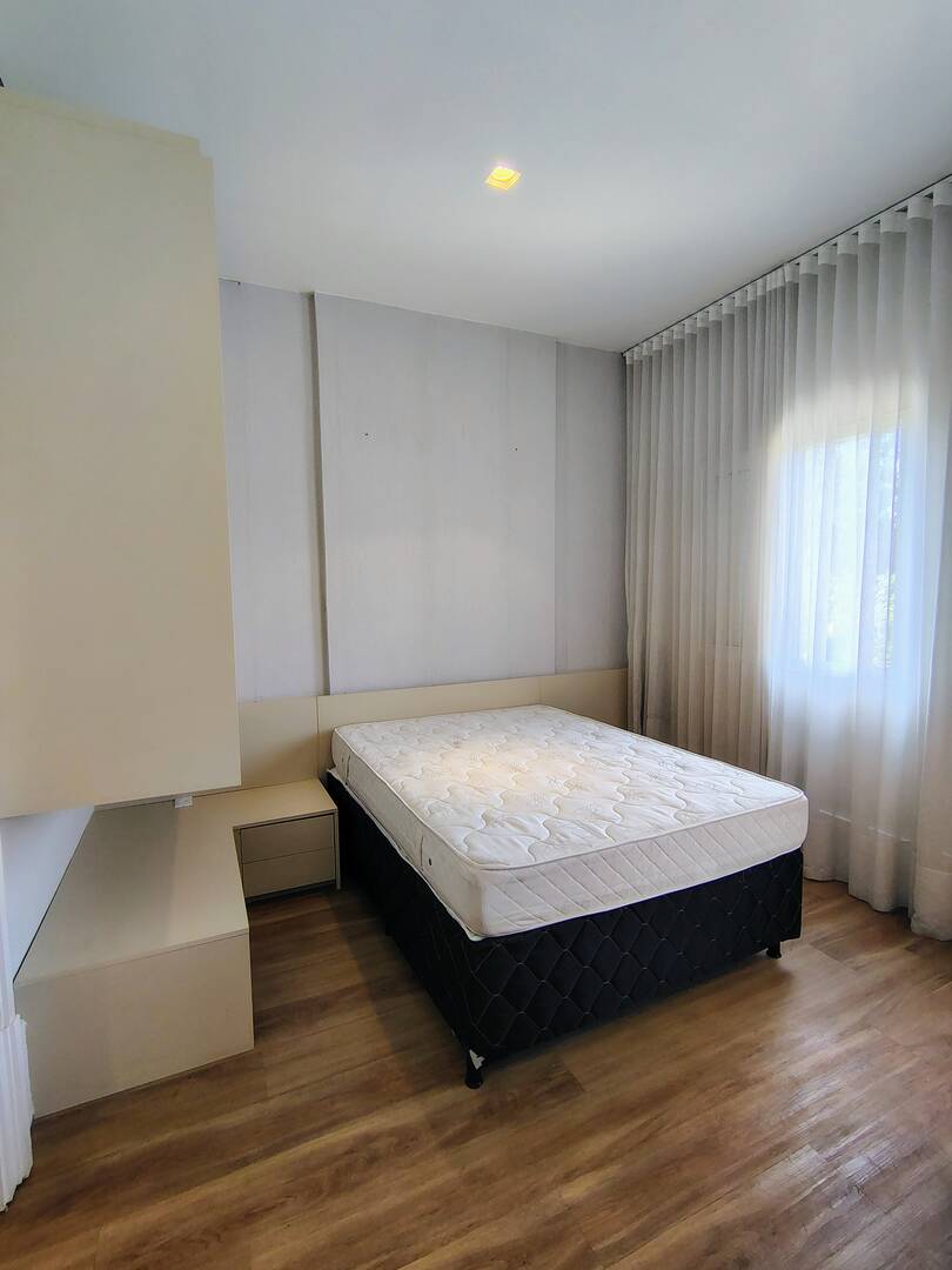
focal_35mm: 16
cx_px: 476
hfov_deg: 78.1
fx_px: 587
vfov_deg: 94.5
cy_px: 635
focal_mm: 2.13
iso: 338
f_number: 2.2
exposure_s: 1/60
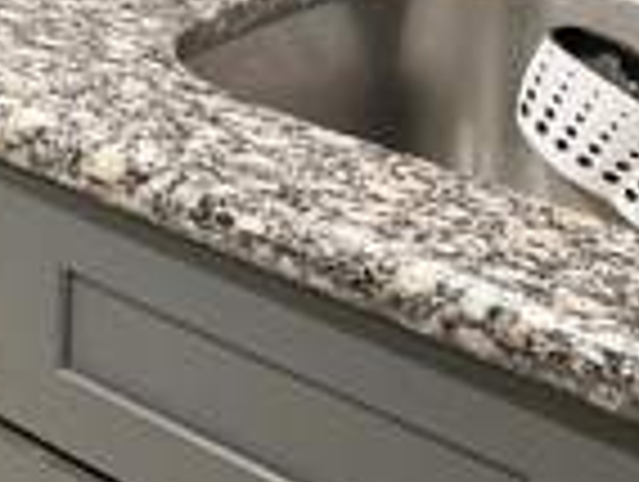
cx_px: -356
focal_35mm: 98
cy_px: -261
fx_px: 1812
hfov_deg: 17.7
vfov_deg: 14.1
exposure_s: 1/41
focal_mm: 3
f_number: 1.8
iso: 64
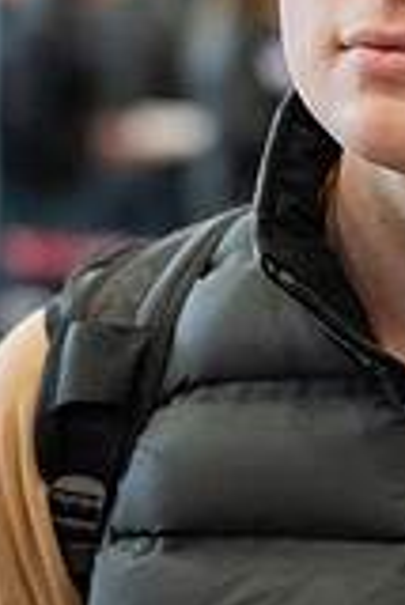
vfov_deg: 6.9
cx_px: 114
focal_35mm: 297
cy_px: 224
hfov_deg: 4.6
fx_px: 5001
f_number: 2.8
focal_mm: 70
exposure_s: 1/400
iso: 2500
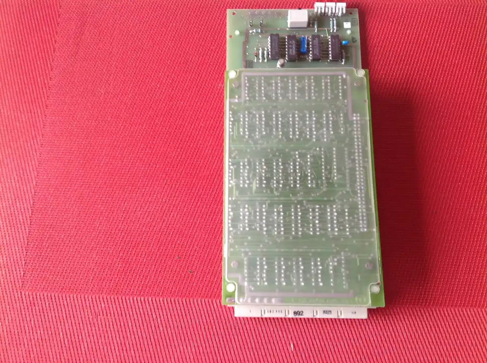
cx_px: 244
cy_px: 182
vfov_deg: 40.6
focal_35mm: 35
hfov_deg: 52.7
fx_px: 491
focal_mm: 4.28
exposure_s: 1/15
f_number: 2.4
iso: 64
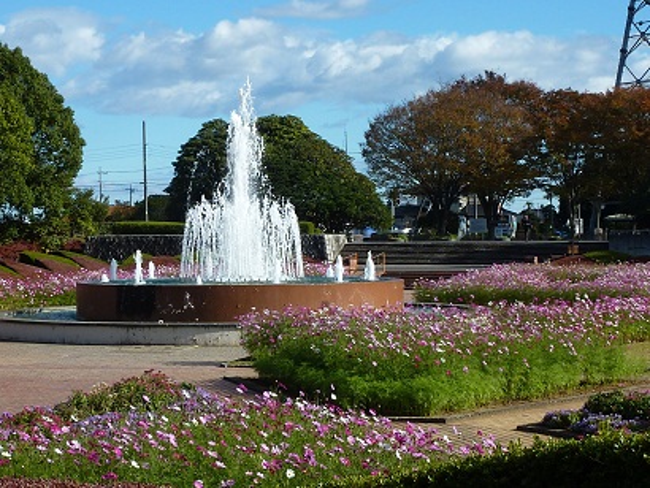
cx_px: 325
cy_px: 244
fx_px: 1635
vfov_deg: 17.0
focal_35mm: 87
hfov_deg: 22.5
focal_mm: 7.9
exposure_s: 1/400
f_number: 5
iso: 80
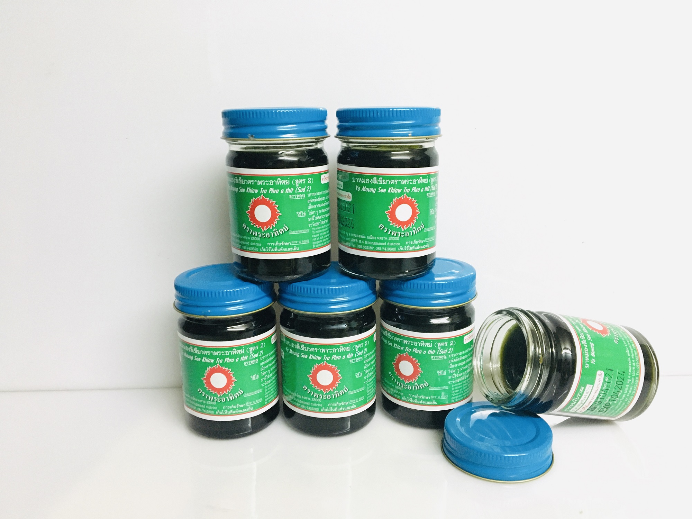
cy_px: 260
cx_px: 346
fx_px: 580
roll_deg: +2.9
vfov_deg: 48.2
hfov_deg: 61.7
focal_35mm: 29
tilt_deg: -13.5
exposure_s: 1/25
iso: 200
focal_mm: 4.15
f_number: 2.2
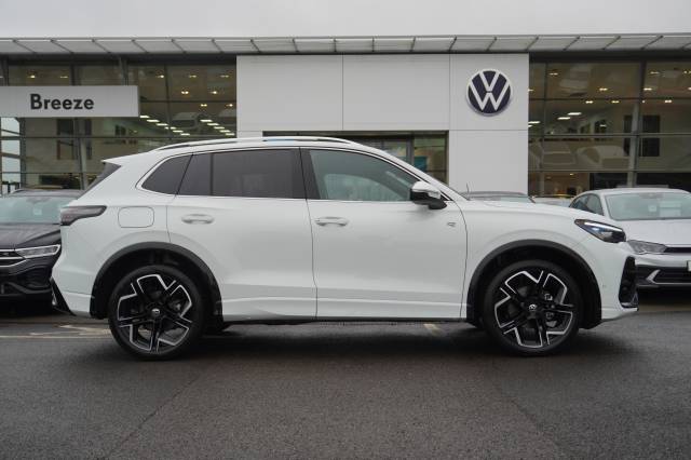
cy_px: 230
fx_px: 662
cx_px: 346
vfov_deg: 38.3
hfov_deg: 55.1
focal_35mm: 34
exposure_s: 1/60
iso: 125
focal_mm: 23
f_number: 4.5
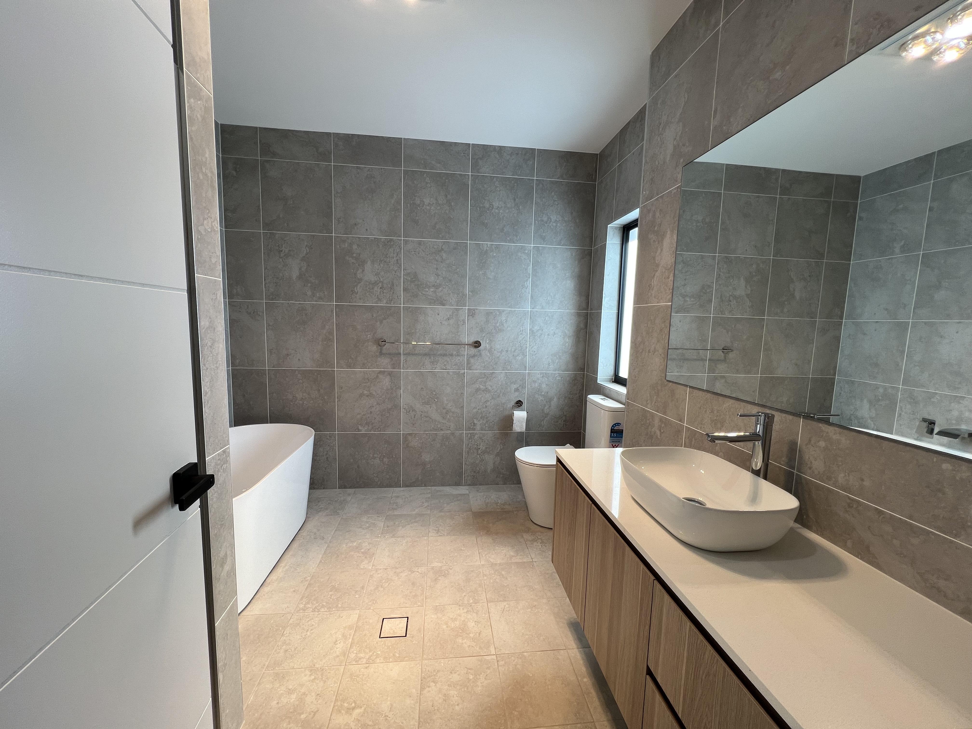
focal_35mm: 13
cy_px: 364
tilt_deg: -7.1
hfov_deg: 106.2
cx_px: 486
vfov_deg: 89.9
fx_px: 365
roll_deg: -0.8
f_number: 1.8
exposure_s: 1/100
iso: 32
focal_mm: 1.57
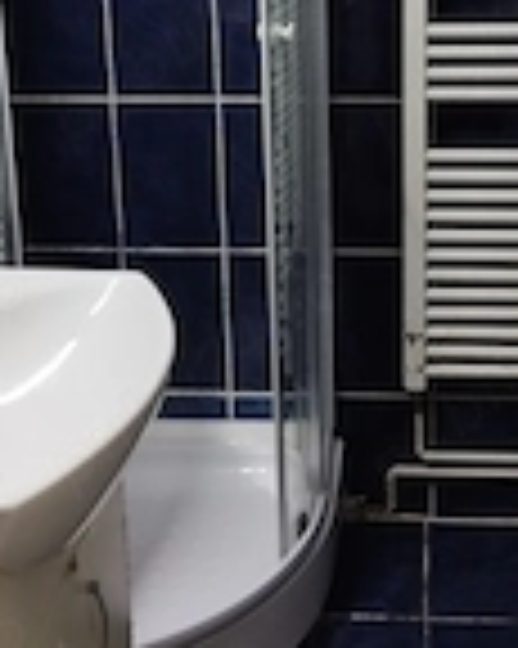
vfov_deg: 28.4
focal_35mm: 65
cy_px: 108
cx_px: 356
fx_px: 1247
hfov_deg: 23.3
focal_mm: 5.89
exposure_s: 1/25
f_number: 1.89
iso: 390
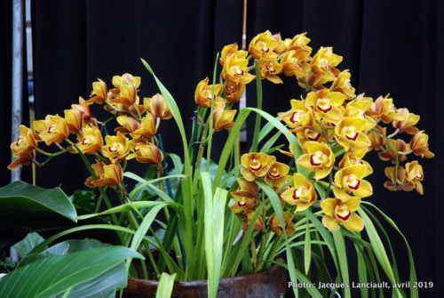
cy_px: 149
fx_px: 1149
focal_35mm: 93
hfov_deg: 21.9
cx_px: 222
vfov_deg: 14.8
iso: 800
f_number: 4.5
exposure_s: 1/60
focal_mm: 62
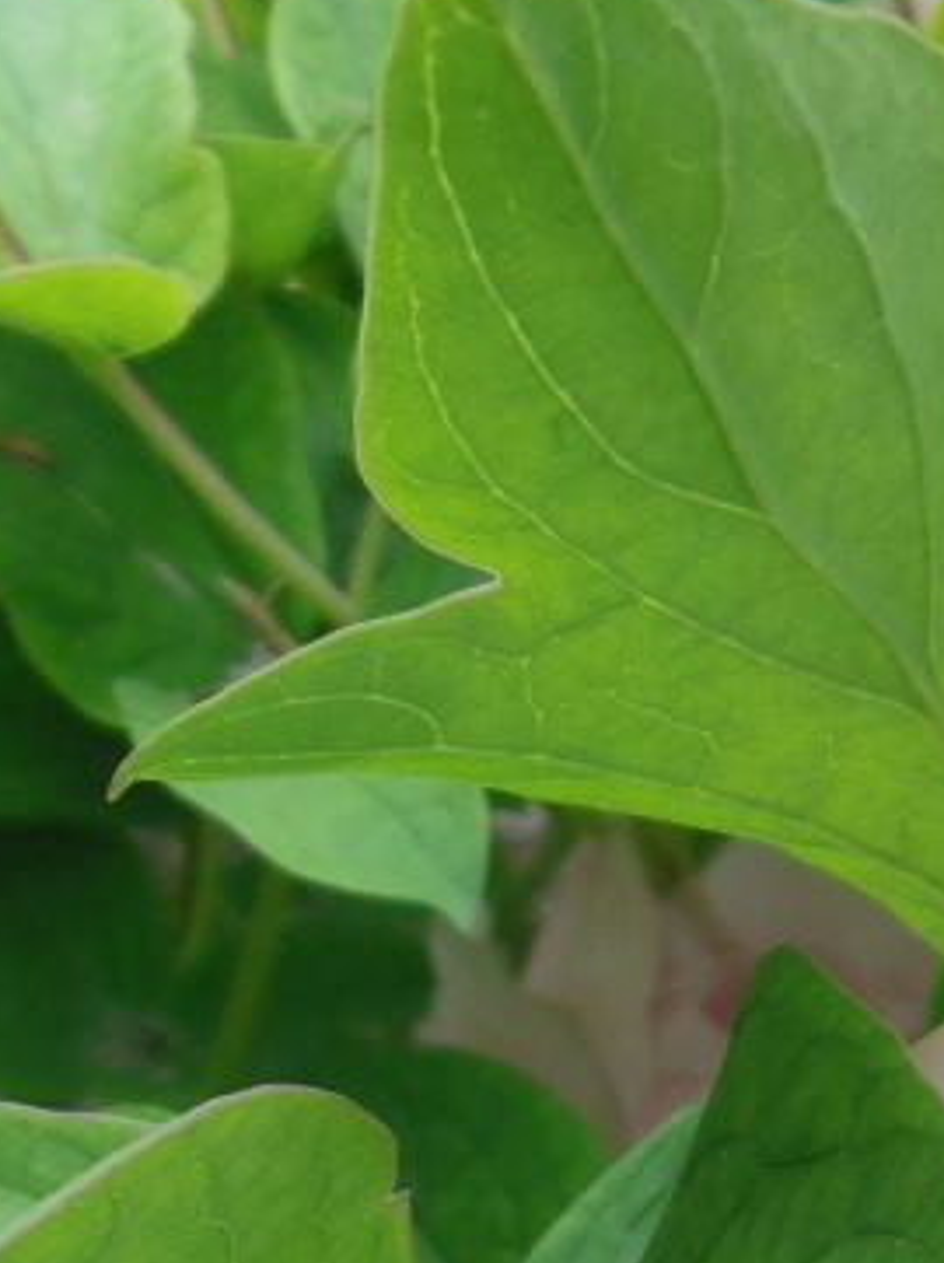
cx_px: 979
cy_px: 1683
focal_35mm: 71
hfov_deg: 20.0
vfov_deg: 23.8
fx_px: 2586
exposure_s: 1/250
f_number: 3.2
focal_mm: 4.5
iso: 250
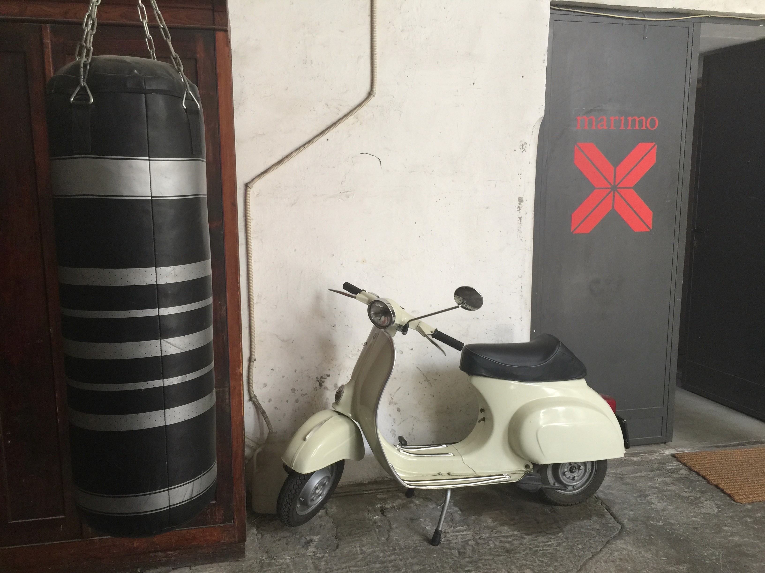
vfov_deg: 48.2
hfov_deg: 61.7
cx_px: 382
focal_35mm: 29
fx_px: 641
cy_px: 286
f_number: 2.2
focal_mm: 4.15
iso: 40
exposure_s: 1/30
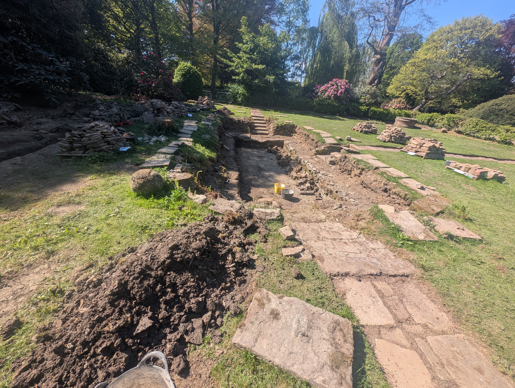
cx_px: 258
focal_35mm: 12
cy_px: 194
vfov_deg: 94.6
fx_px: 179
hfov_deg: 110.5
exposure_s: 1/829
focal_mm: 2.23
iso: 37
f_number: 1.95
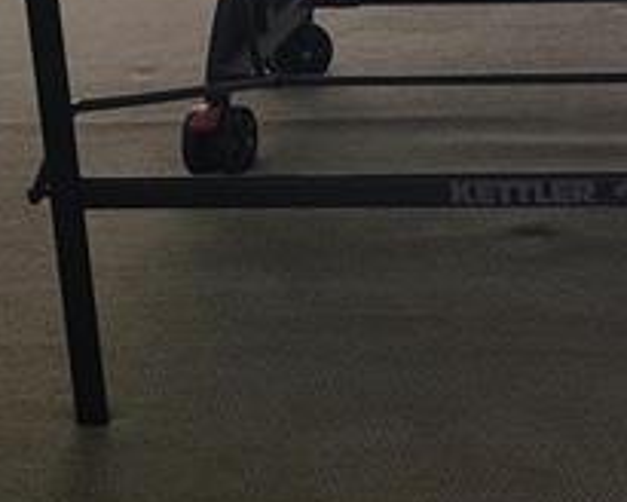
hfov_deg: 15.0
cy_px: -242
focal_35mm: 127
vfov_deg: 11.6
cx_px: 584
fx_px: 2357
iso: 40
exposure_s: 1/487
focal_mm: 5.4
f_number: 1.8
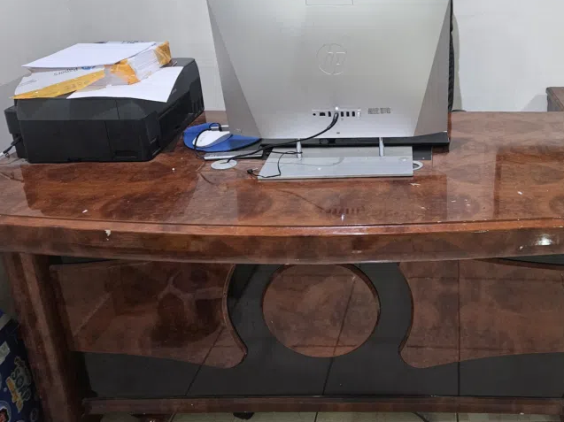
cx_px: 425
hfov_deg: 48.2
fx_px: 603
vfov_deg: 38.3
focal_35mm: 37
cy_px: 150
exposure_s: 1/33.3
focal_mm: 5.4
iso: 500
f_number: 1.8
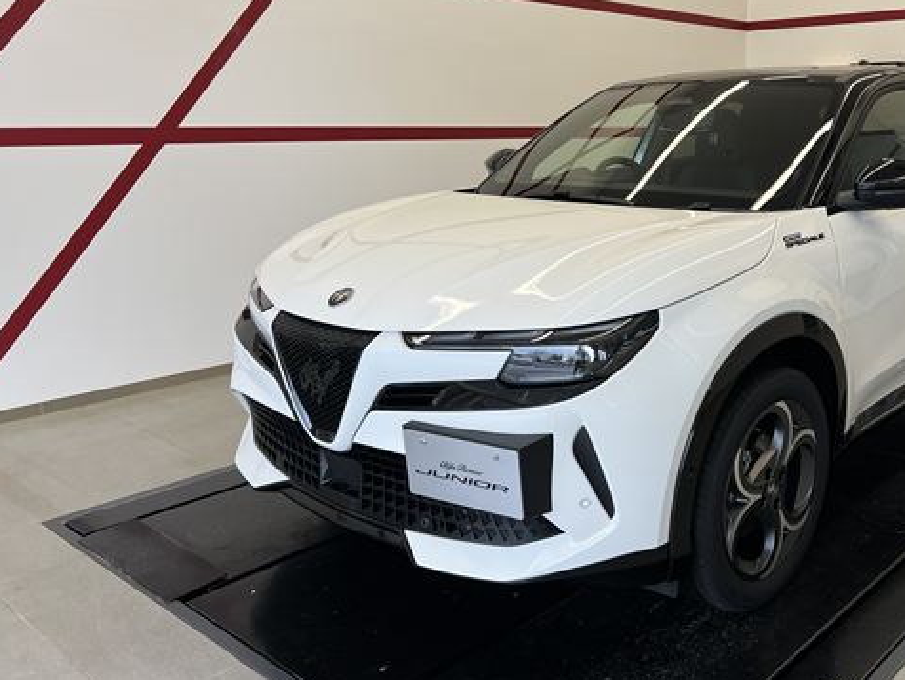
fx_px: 916
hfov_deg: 51.8
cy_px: 293
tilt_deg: -11.9
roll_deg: +0.1
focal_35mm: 35
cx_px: 591
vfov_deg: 40.7
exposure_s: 1/414
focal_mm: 5.7
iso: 50
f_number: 1.5
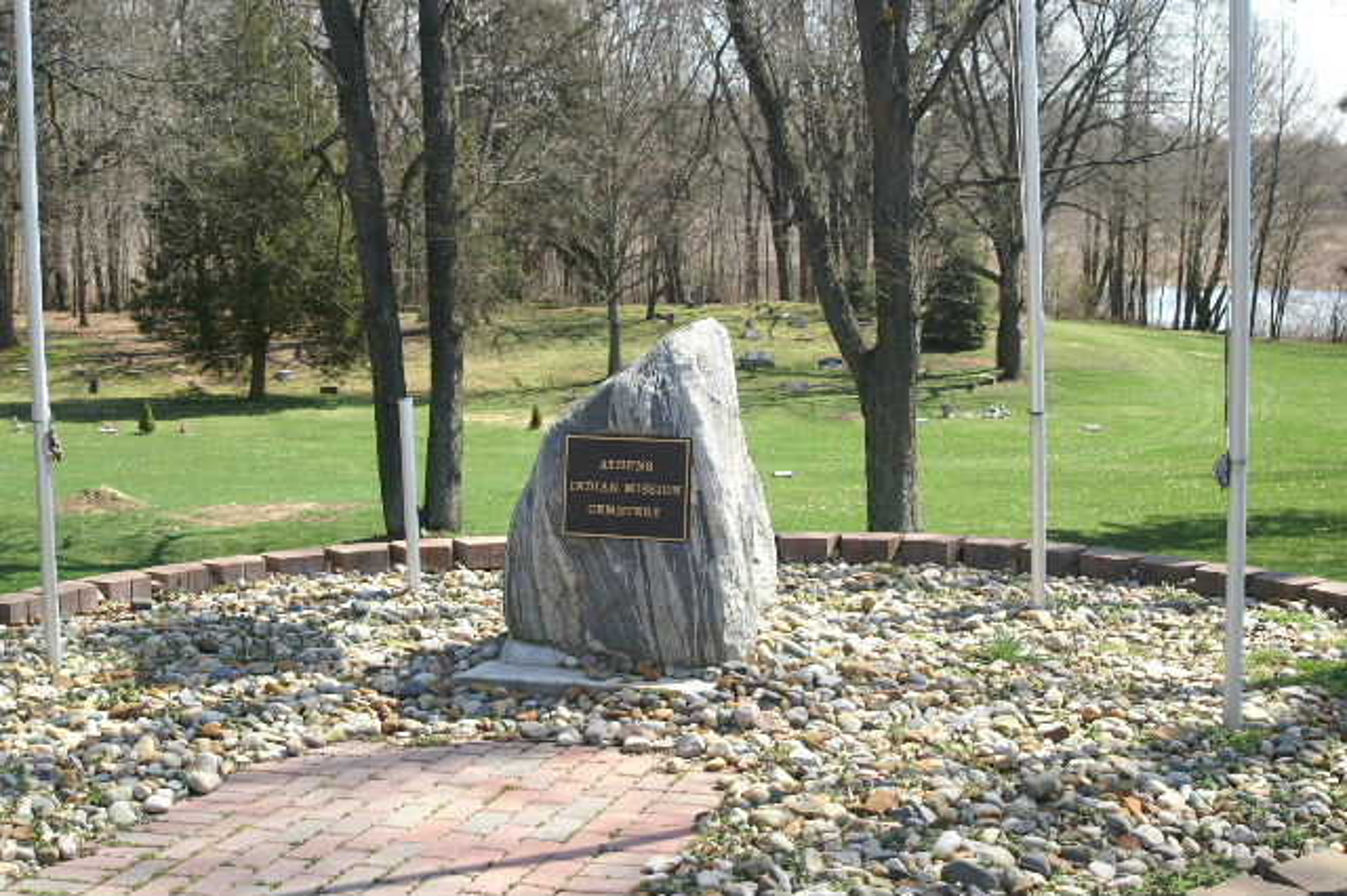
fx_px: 1963
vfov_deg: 25.7
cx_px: 674
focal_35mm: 52
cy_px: 448
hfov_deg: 37.9
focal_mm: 35
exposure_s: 1/160
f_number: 6.3
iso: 100
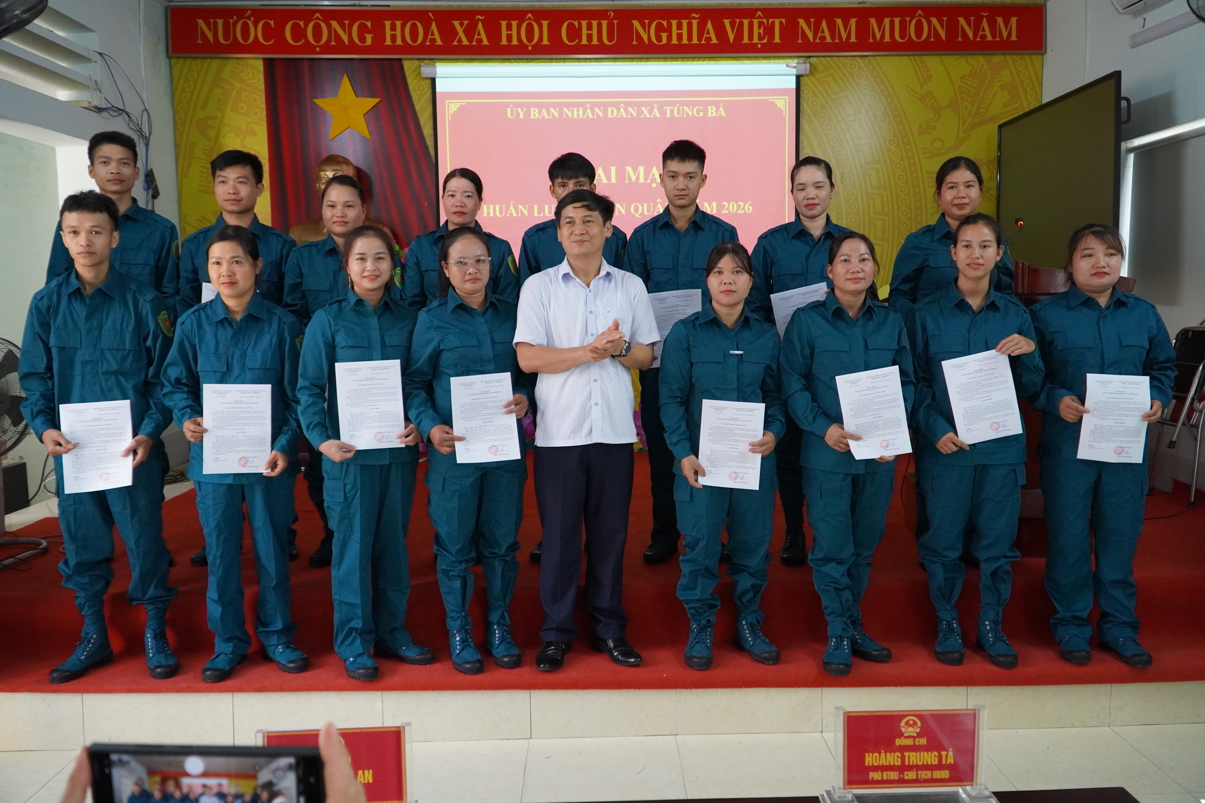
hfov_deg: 64.6
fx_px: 954
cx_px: 602
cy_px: 402
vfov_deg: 45.7
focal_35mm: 28
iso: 2500
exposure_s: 1/160
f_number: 4
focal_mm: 19
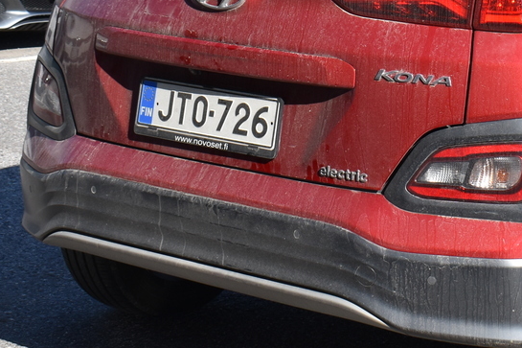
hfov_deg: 17.3
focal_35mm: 116
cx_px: 501
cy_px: 21
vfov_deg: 11.7
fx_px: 1681
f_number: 8
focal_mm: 26
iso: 200
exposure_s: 1/500
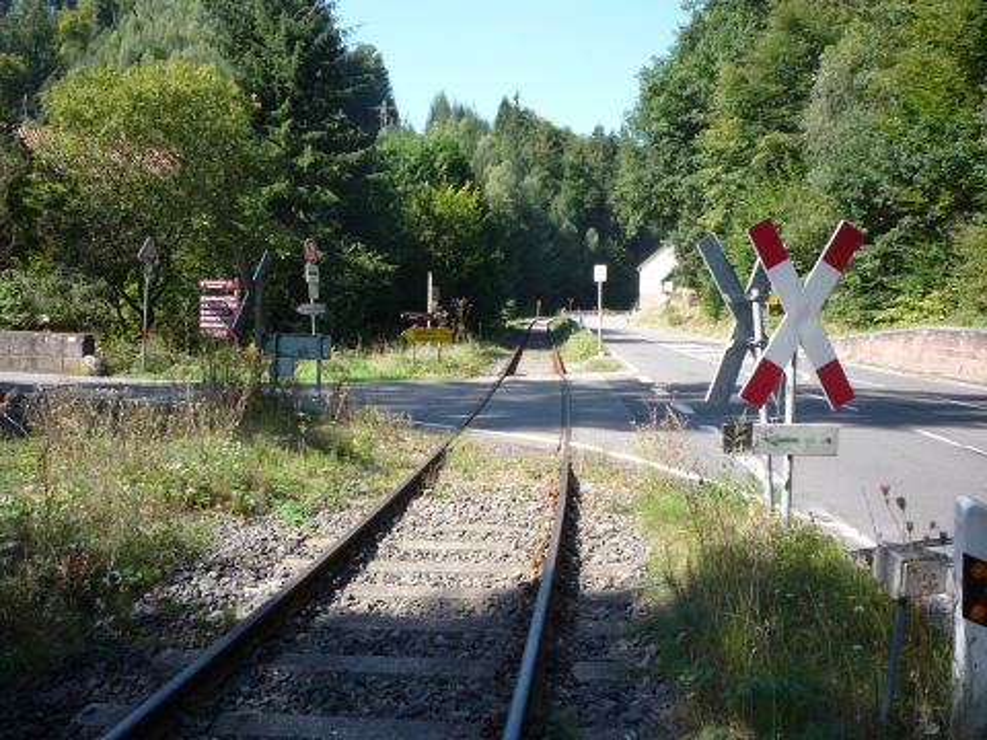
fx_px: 912
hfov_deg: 56.8
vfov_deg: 44.2
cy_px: 370
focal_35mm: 32
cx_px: 494
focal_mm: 5.2
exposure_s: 1/250
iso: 100
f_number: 4
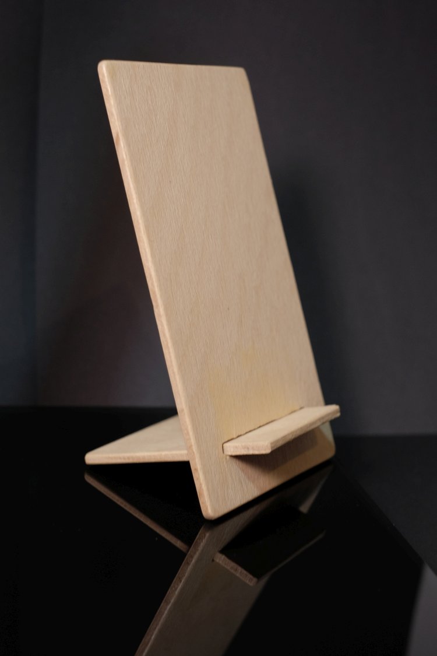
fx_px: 965
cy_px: 328
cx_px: 218
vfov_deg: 37.5
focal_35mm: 53
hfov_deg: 25.5
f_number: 4.5
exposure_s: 1/27
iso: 800
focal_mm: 35
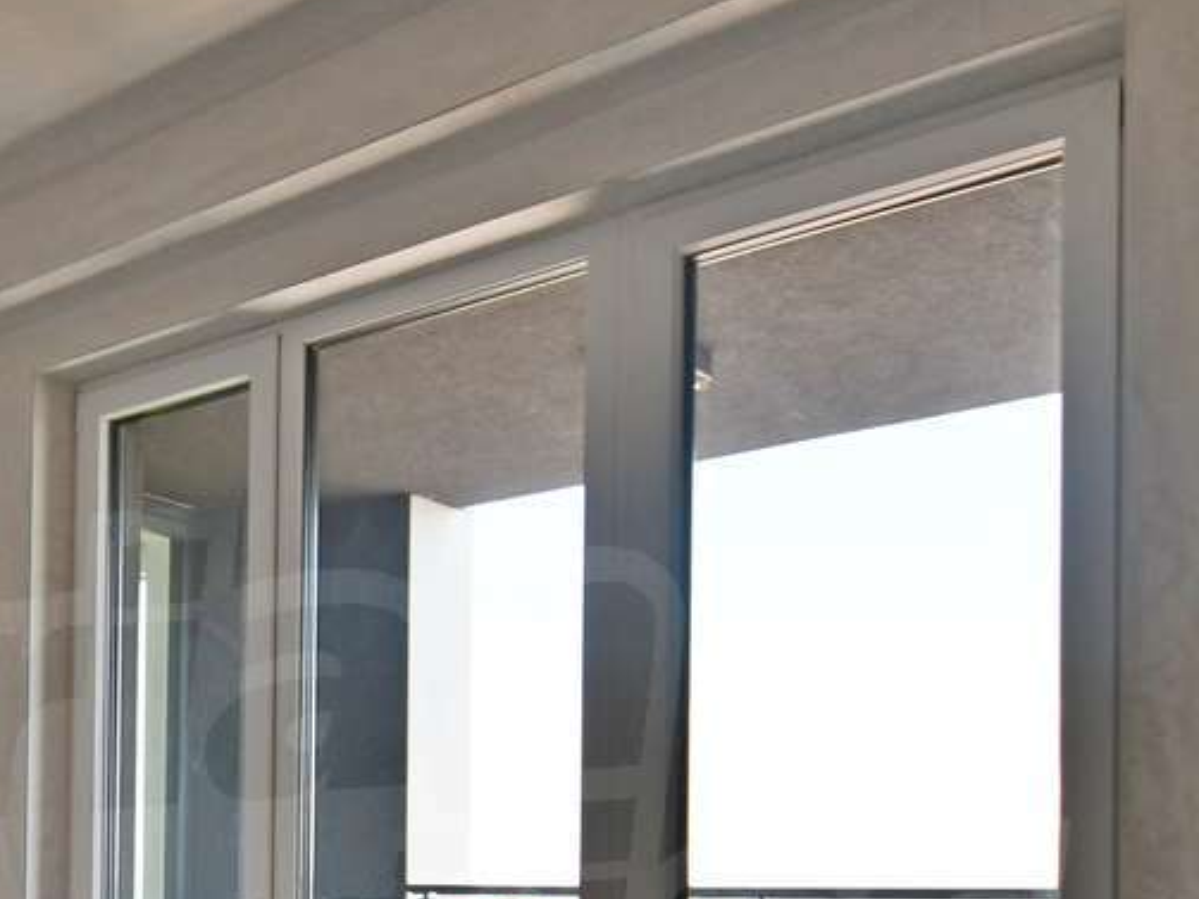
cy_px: 899
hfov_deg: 36.9
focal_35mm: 43
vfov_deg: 31.1
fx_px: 1489
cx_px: -122
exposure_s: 1/80
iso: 100
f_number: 4.5
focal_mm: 10
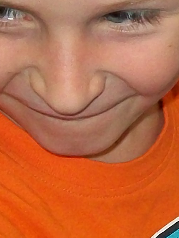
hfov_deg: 7.8
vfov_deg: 10.6
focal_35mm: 186
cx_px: 308
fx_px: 1282
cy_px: 126
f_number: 2.7
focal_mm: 6
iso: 160
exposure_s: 1/60
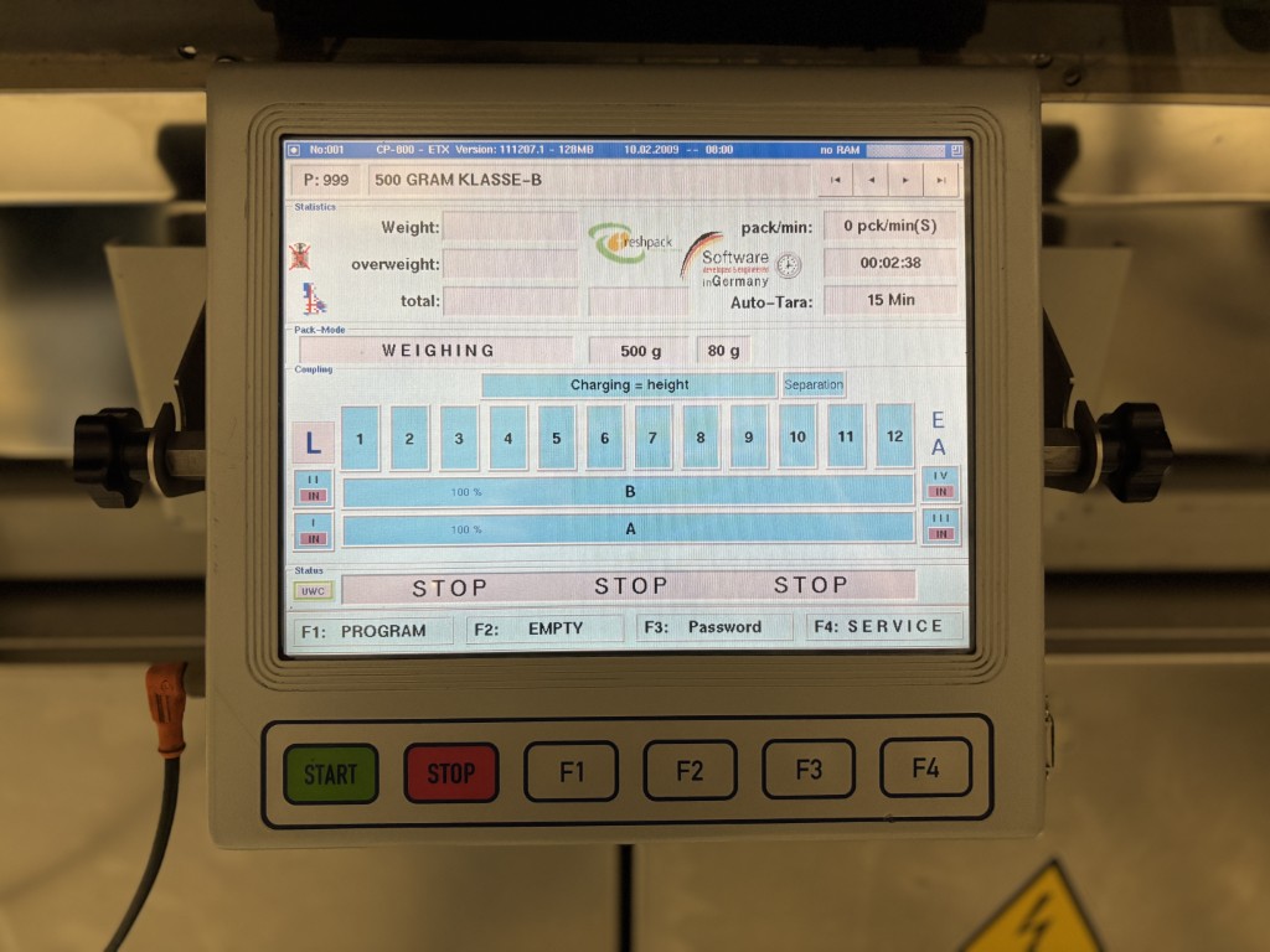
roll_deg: -0.3
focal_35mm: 26
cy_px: 476
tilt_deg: -24.5
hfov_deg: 67.3
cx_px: 635
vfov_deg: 53.1
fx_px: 954
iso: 400
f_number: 1.6
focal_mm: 5.96
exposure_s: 1/56
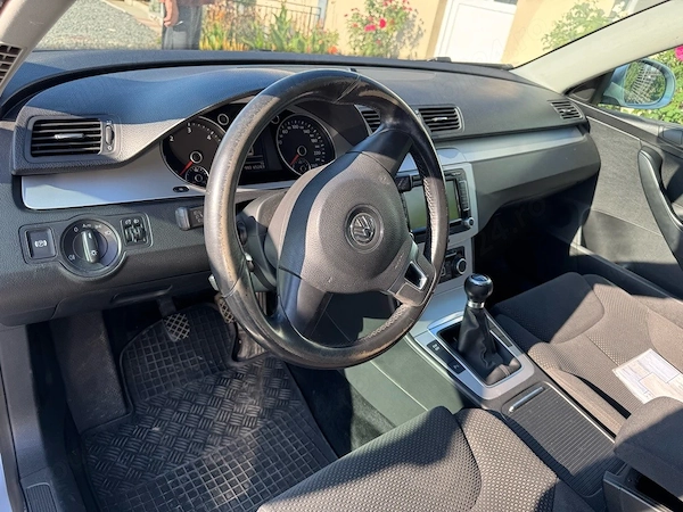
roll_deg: -11.9
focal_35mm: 24
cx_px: 342
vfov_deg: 56.8
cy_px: 256
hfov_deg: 71.6
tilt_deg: -27.7
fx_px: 474
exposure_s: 1/320
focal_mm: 6.76
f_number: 1.78
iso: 80
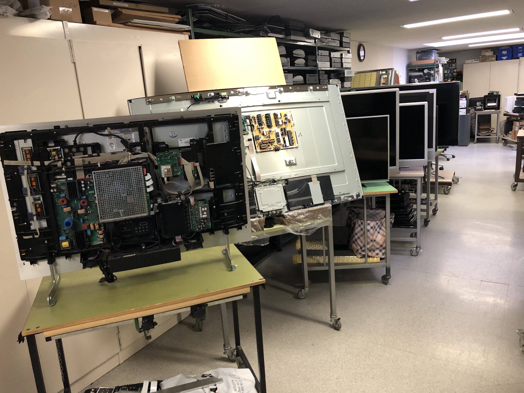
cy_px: 196
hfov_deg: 63.4
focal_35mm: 28
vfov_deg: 49.7
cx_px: 262
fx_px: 424
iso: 64
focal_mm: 3.99
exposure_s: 1/15
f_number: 1.8
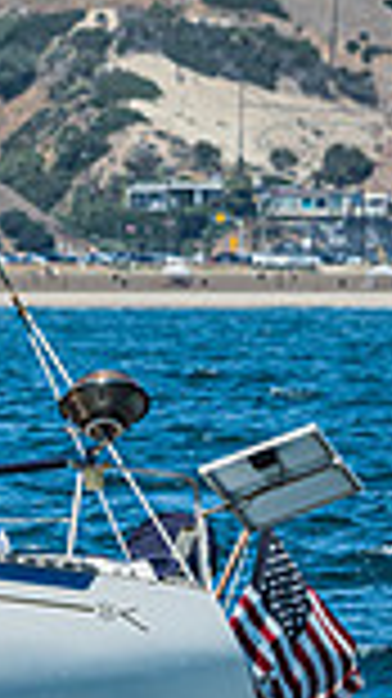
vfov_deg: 2.5
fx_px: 16288
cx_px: -856
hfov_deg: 1.4
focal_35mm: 880
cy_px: 390
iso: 320
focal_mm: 220
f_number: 9
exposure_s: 1/500
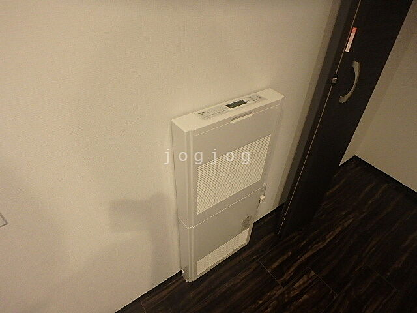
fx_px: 253
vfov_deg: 63.4
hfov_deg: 79.0
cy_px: 156
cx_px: 208
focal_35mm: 21
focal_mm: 3.7
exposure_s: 1/30
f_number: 3.5
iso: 500
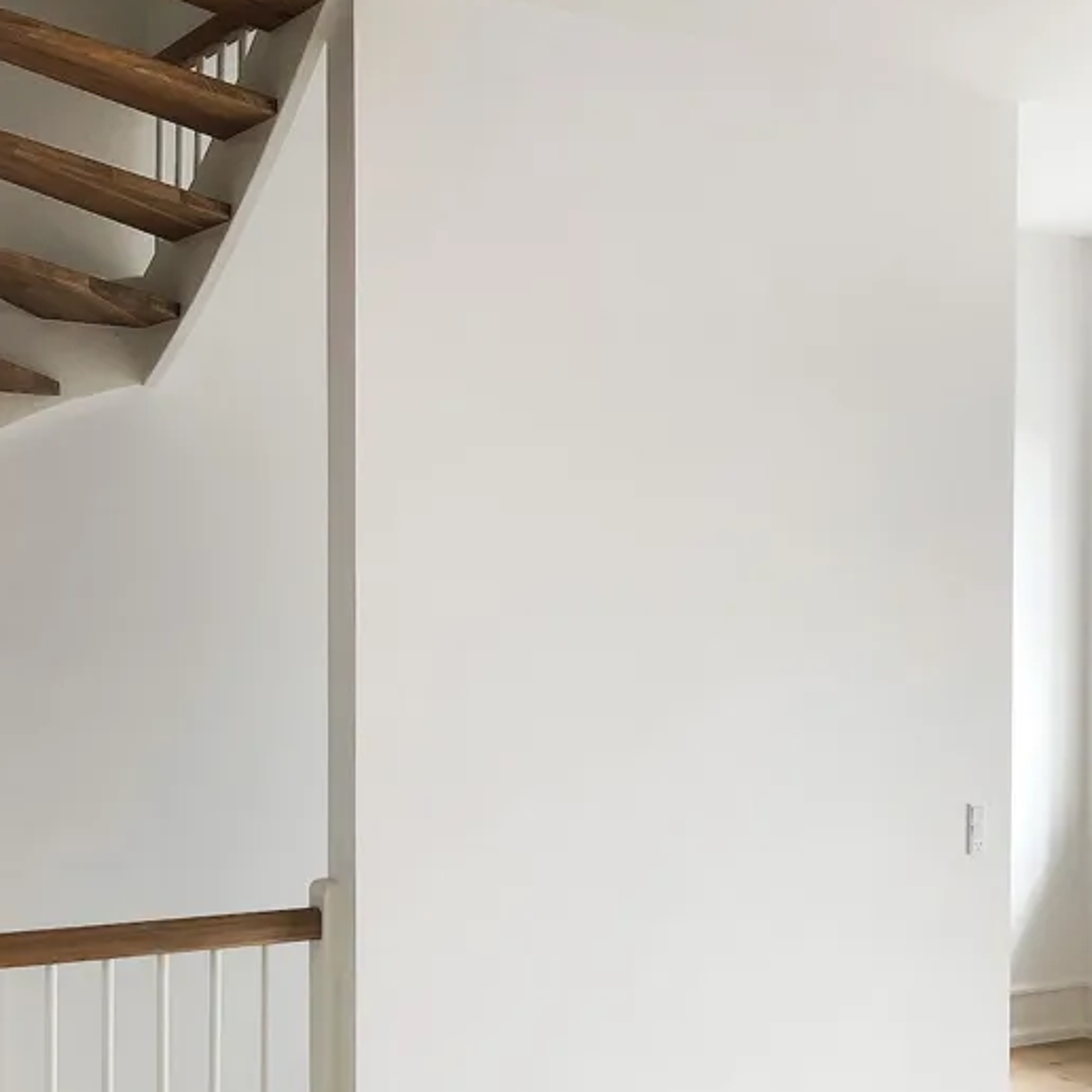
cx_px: 372
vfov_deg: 35.2
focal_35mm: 48
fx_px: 1713
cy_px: 665
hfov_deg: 35.0
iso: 40
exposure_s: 1/33
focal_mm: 3.99
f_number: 1.8
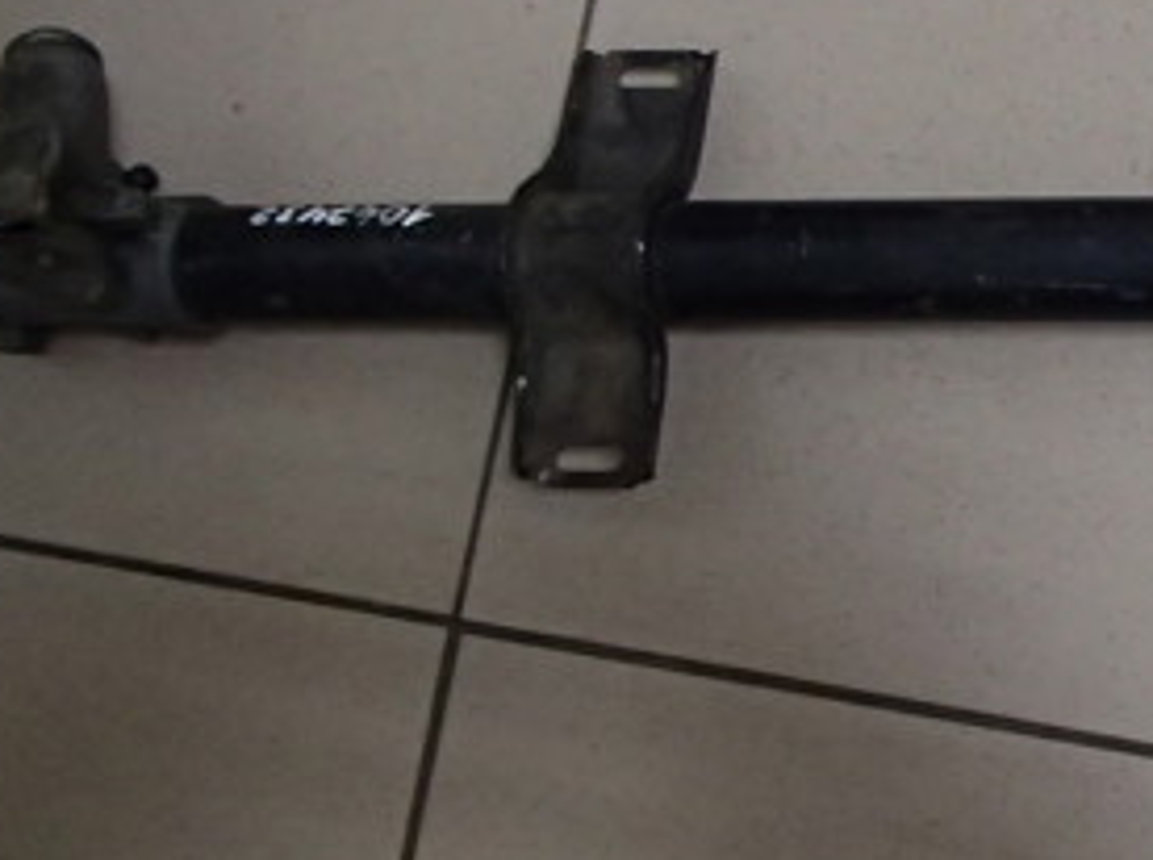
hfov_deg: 28.2
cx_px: 1140
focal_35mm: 65
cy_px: 340
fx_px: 2161
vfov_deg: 22.5
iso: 800
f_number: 3.9
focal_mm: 5
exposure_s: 1/25
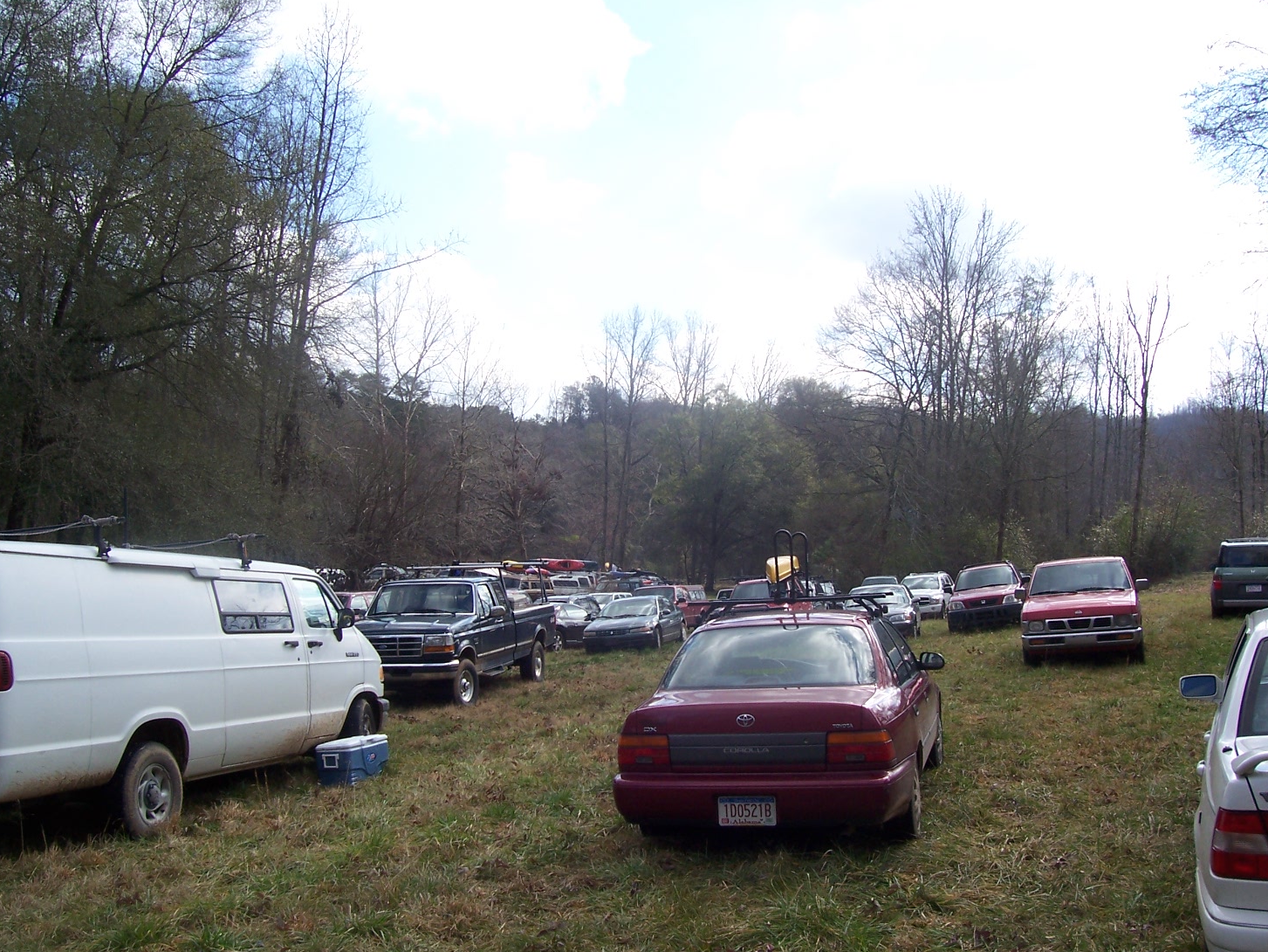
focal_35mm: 35
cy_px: 471
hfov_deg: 52.6
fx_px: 1282
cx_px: 648
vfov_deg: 40.7
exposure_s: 1/250
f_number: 5.6
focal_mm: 5.6
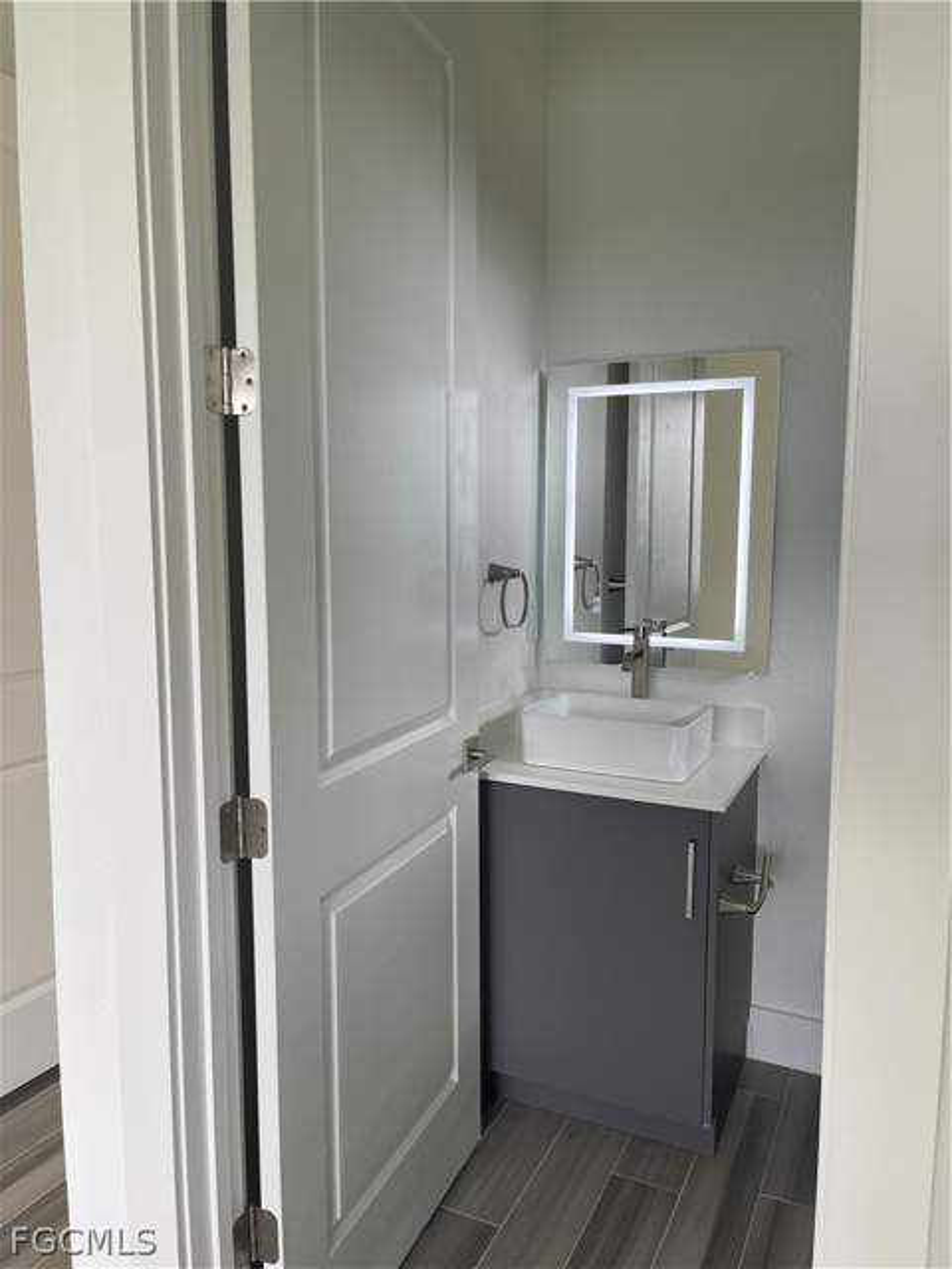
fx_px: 917
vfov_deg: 69.4
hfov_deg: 54.9
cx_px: 476
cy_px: 634
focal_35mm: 25
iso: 40
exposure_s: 1/120
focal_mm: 5.1
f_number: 1.6
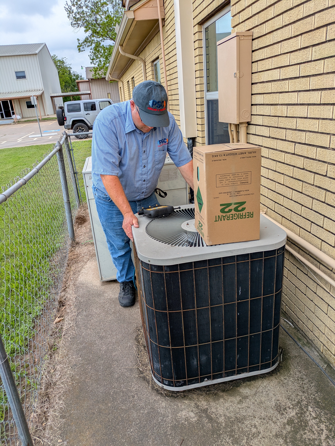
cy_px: 223
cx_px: 168
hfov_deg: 54.9
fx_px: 322
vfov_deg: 69.4
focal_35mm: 25
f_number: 1.89
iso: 46
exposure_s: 1/948
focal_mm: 5.43
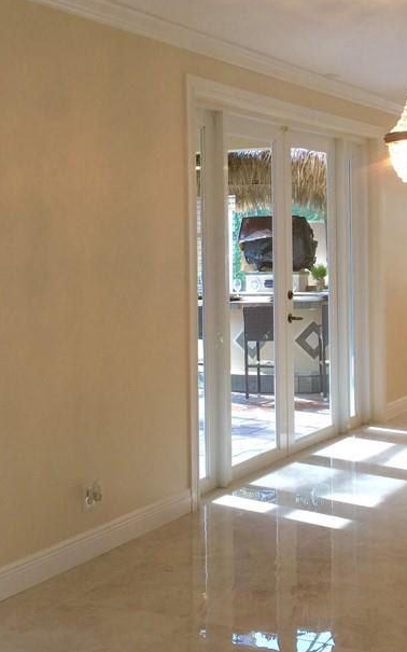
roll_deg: -0.6
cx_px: 352
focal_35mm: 52
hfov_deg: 24.3
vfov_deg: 38.7
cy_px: 254
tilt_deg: -1.3
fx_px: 923
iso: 32
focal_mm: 4.15
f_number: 2.2
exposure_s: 1/30
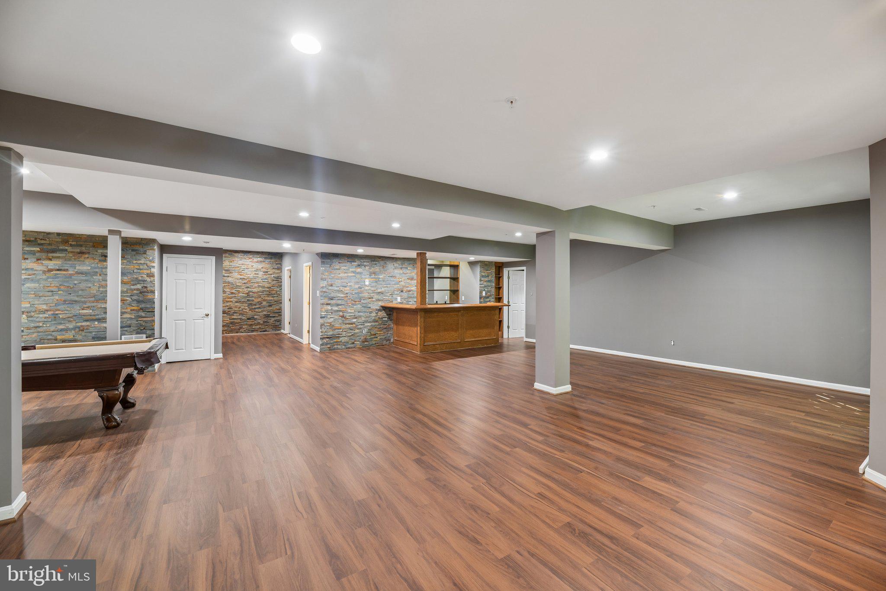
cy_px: 296
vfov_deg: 81.2
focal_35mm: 14
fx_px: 345
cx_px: 443
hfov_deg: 104.3
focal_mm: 14
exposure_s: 1/3.33
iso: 400
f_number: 8
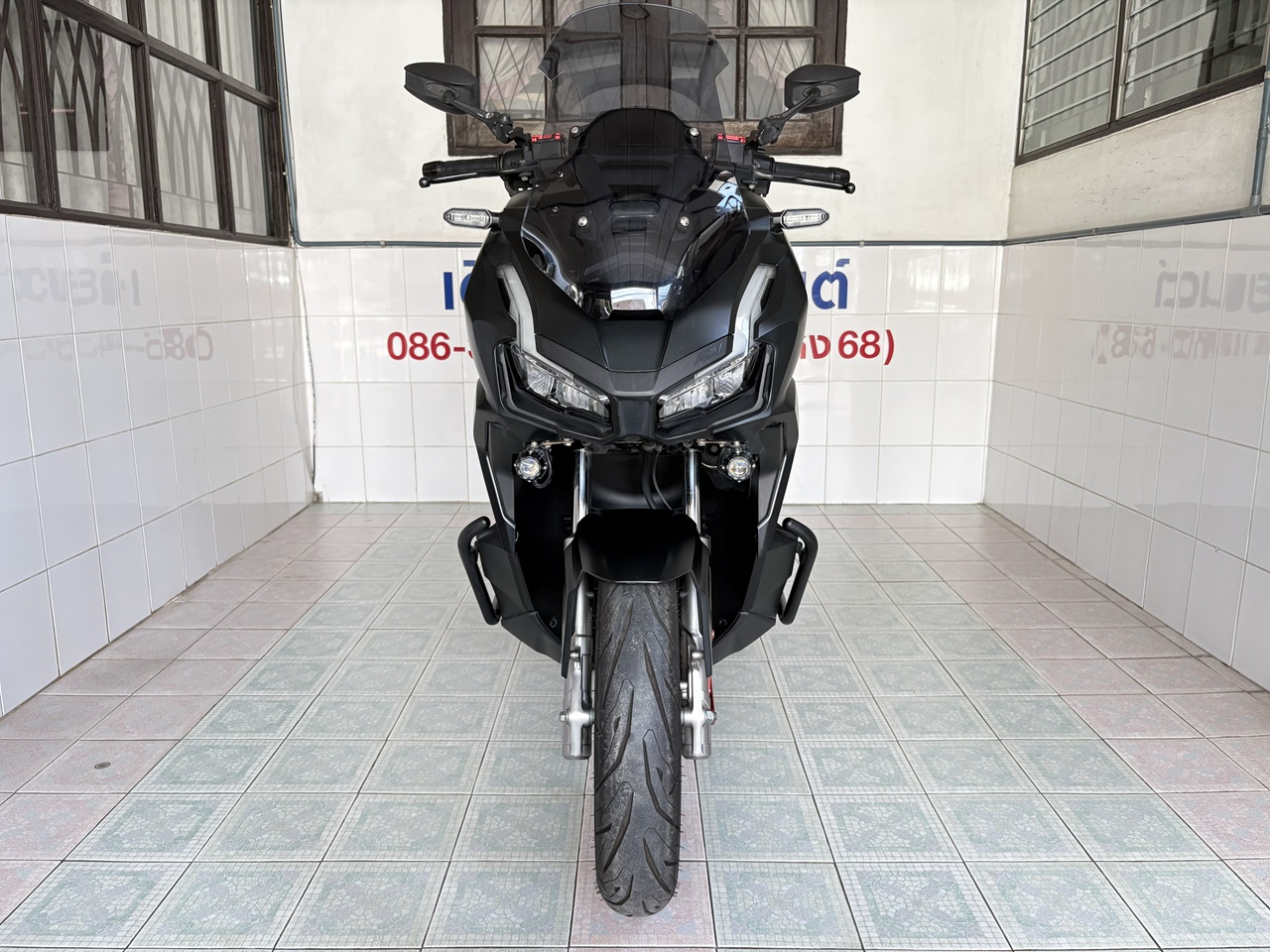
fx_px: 954
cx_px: 635
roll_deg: +0.8
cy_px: 476
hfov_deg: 67.3
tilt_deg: -11.0
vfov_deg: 53.1
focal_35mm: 26
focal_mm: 5.96
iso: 125
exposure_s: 1/122
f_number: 1.6
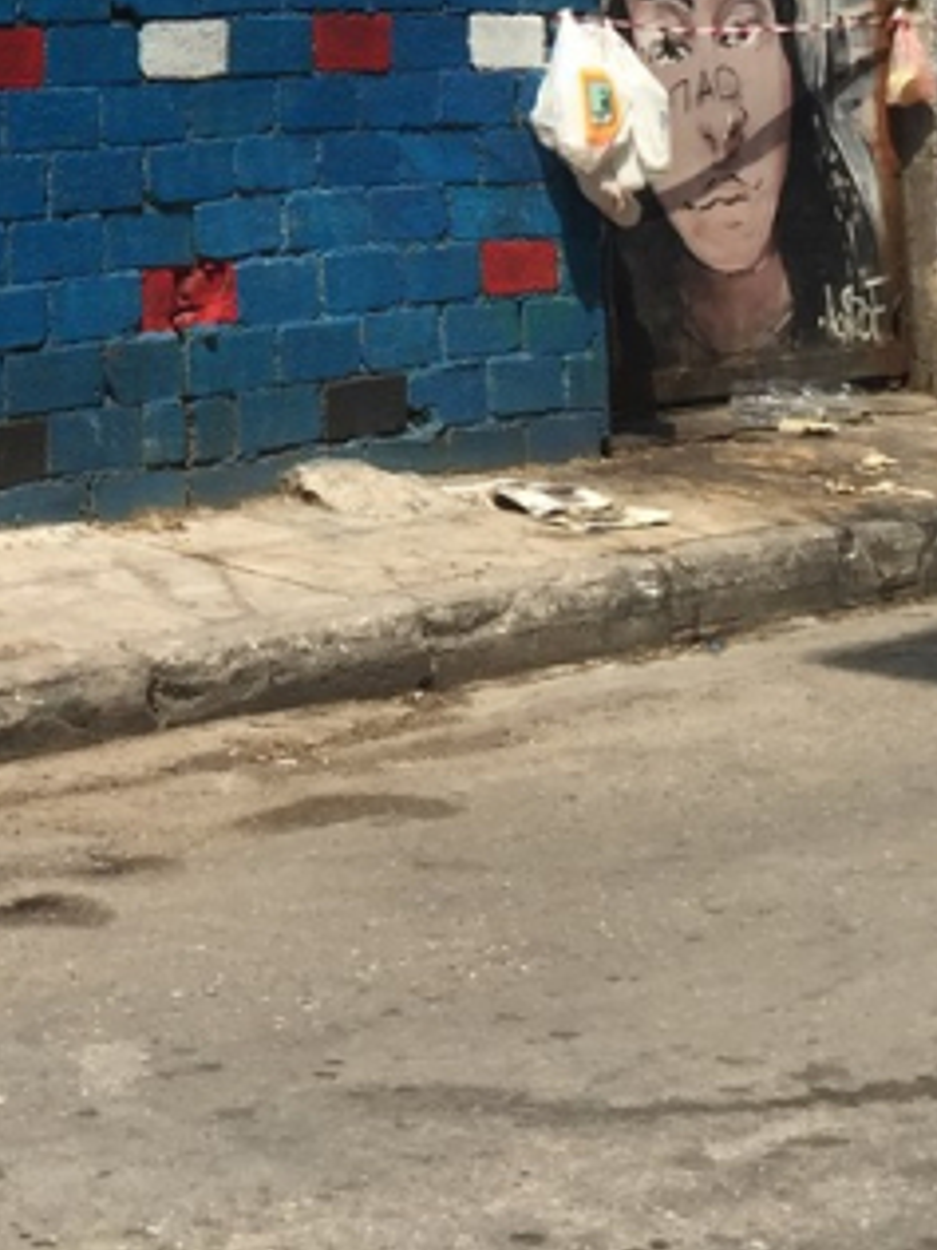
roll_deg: -0.8
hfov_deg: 14.9
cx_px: -364
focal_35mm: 94
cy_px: -301
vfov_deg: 19.5
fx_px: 3393
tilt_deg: +5.9
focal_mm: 4.15
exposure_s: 1/1199
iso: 32
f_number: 2.2
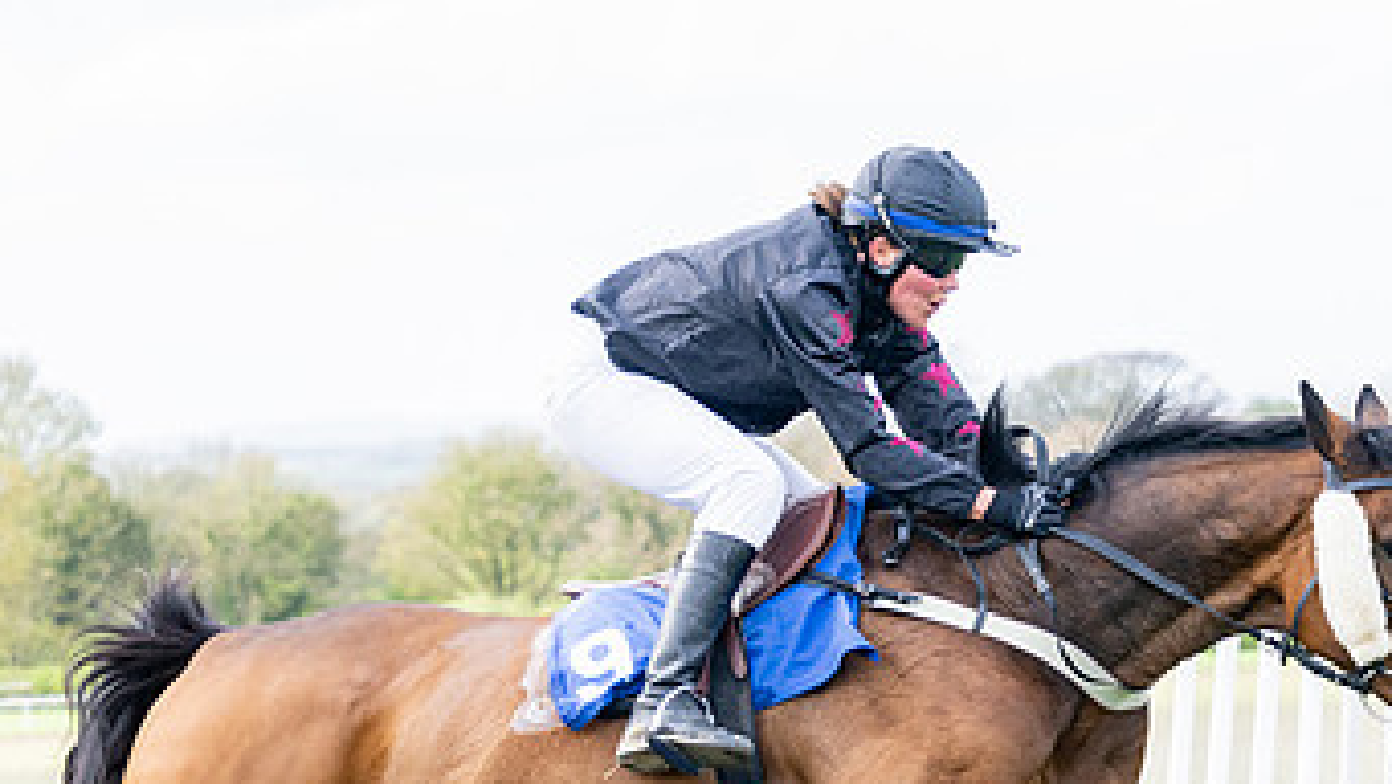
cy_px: 692
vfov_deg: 6.2
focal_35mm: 197
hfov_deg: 10.9
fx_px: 7273
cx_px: 576
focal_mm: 70
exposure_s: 1/1000
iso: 400
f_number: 3.5
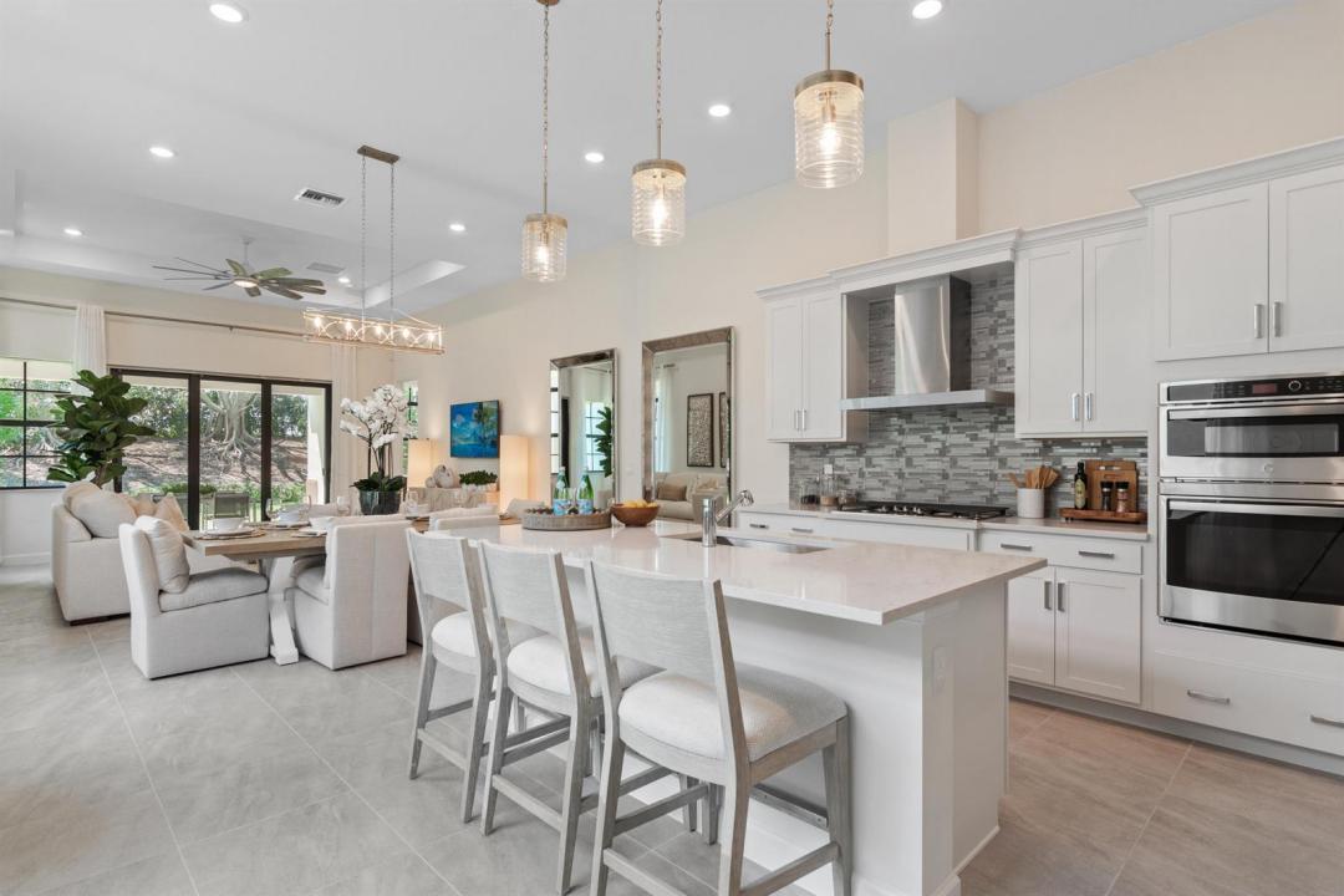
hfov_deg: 92.4
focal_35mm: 17
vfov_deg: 69.7
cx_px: 672
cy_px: 448
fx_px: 644
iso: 320
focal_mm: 11.5
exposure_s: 1/20
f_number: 6.3
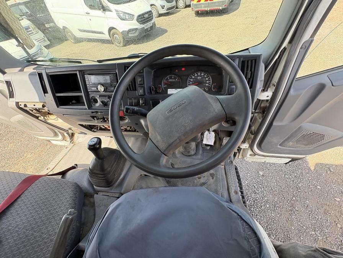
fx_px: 139
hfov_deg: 102.1
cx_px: 172
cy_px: 129
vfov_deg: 85.7
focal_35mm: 14
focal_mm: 2.22
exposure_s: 1/138
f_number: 2.2
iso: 100
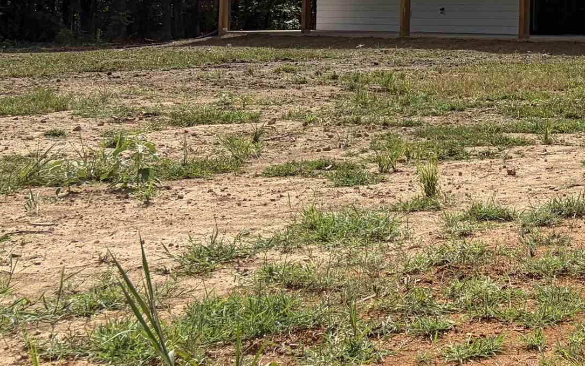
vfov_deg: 16.1
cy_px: -57
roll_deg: -1.0
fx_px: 1244
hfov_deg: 22.9
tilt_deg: +3.5
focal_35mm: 78
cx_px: 800
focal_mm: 5.96
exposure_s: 1/6329
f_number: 1.6
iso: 50
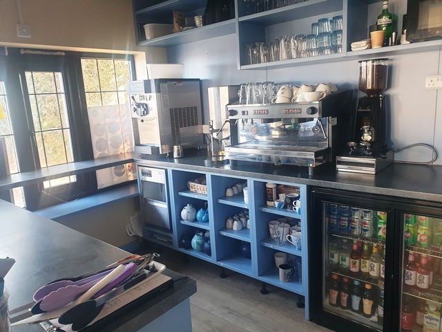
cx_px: 221
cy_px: 166
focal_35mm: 26
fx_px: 332
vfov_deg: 53.1
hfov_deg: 67.3
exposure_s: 1/50
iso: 250
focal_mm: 4.3
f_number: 2.4
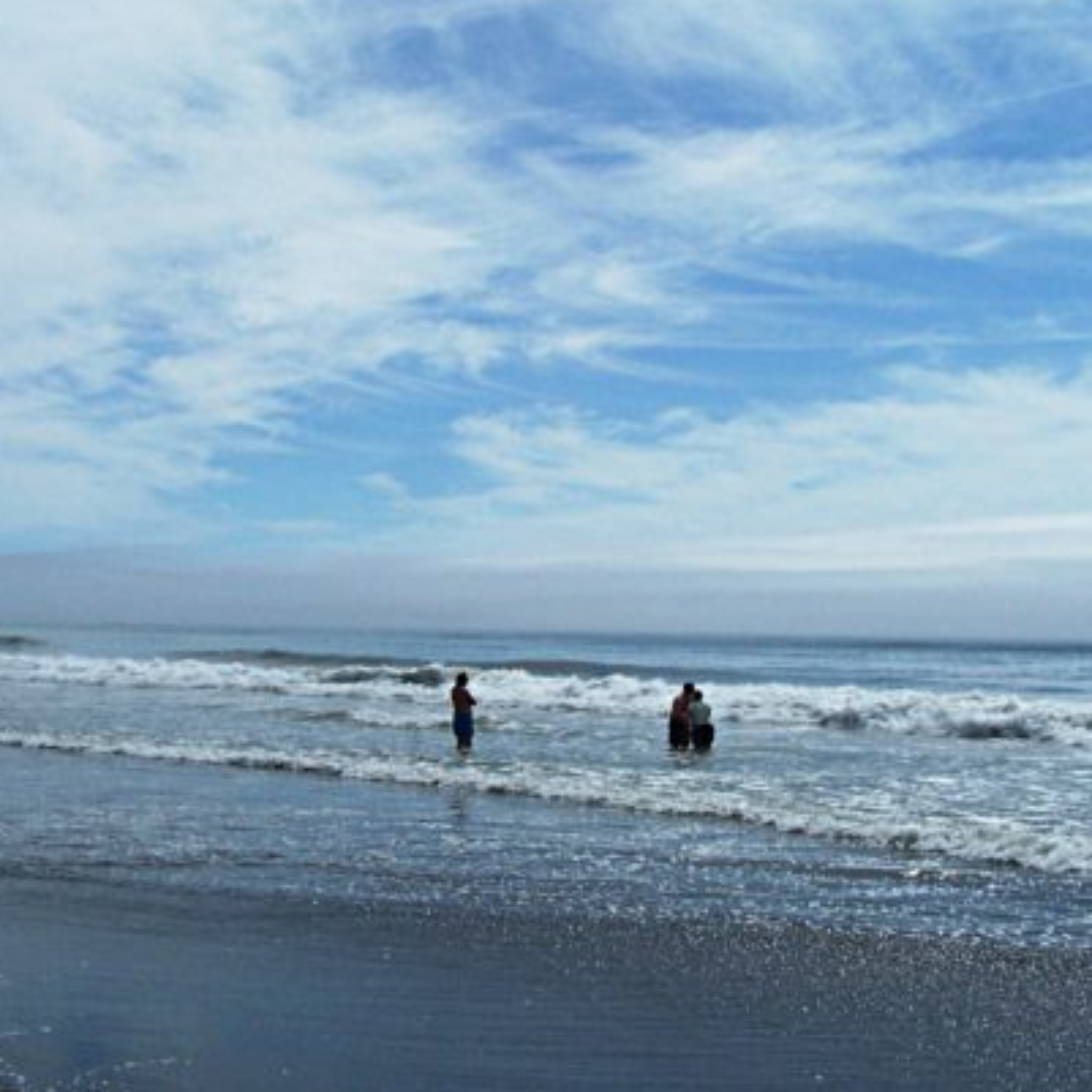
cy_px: 550
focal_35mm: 46
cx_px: 534
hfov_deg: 36.8
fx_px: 1642
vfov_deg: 36.8
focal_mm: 6.3
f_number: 5.6
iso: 80
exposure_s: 1/1500
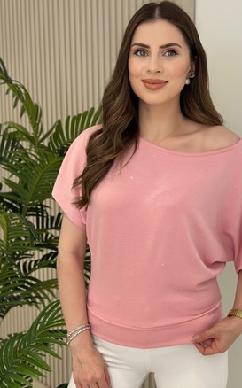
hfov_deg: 20.8
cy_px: 221
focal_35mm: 62
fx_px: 656
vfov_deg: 32.9
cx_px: 162
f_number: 1.78
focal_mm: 6.86
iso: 80
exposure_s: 1/300
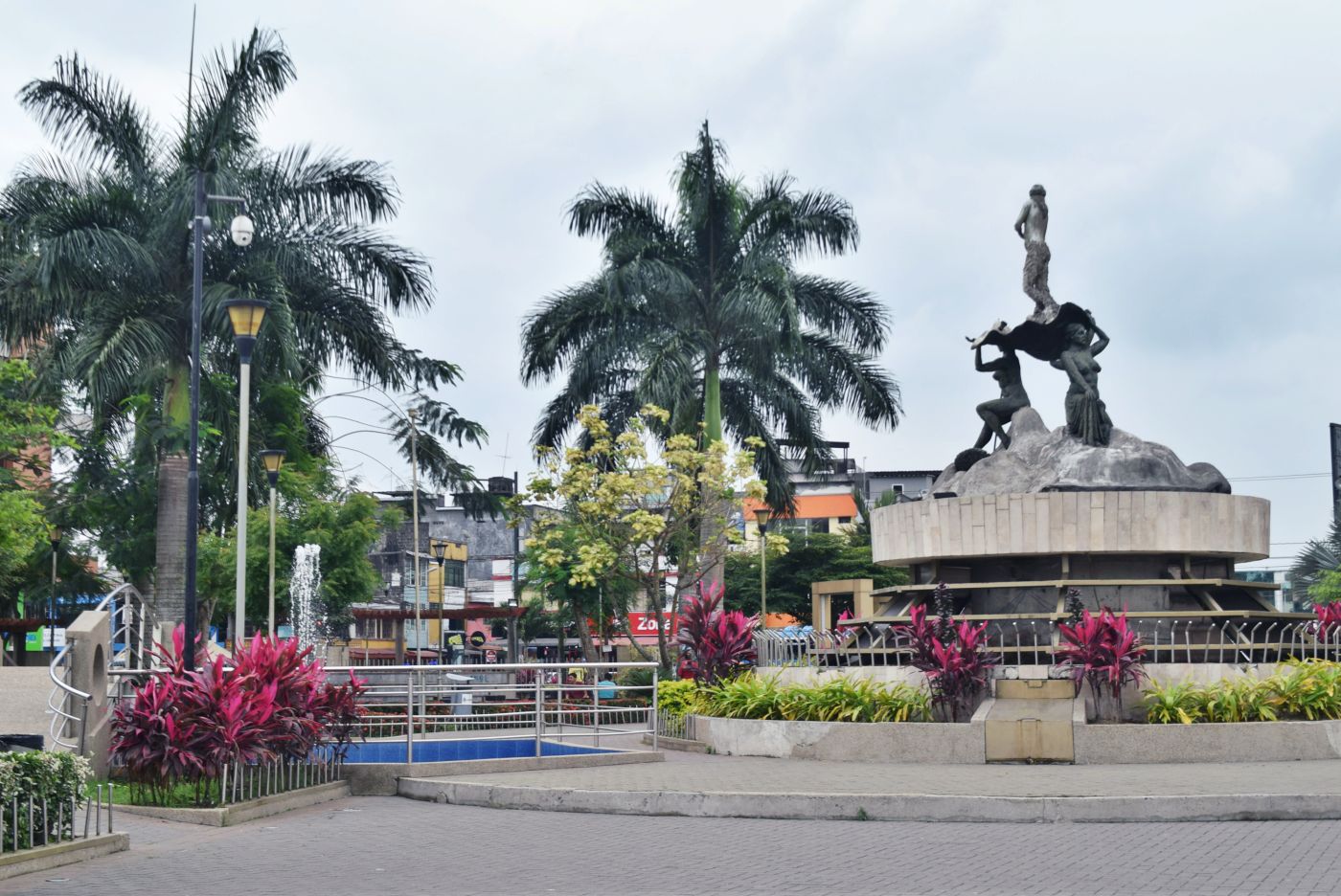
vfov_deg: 25.8
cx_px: 670
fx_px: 1957
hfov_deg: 37.8
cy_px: 448
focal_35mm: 52
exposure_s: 1/500
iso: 200
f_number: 8
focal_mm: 35
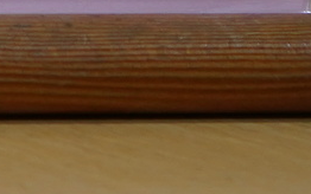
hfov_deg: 6.3
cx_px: -472
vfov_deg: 4.1
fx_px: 2679
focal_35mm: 316
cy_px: -173
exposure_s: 1/160
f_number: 4
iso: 1250
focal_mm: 35
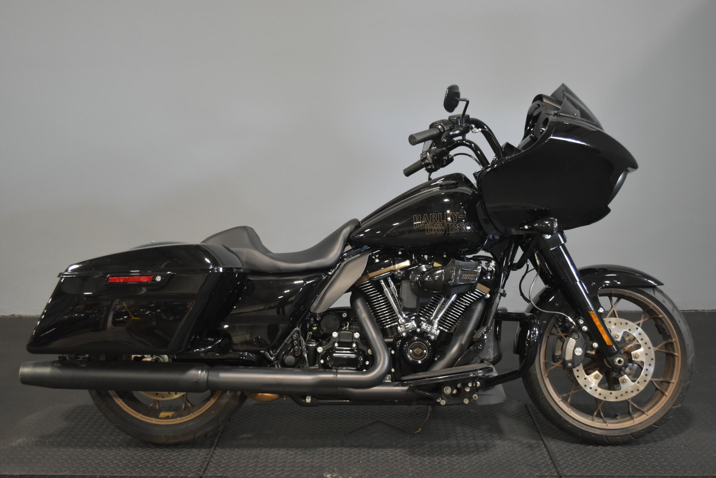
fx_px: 776
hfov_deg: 49.5
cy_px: 239
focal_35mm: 39
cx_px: 358
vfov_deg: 34.2
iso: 1600
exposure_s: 1/30
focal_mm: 26
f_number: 4.2
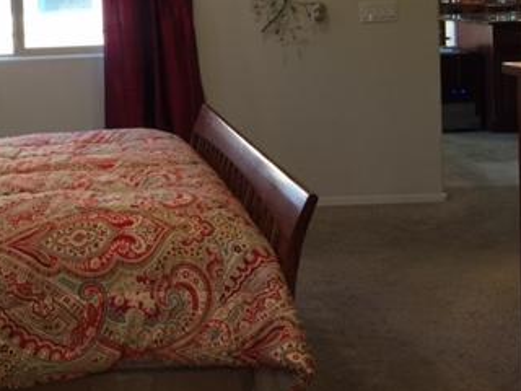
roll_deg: +2.3
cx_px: 46
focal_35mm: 58
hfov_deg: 31.6
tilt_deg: -2.9
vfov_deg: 24.3
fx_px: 873
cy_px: 21
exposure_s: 1/15
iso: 32
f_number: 2.2
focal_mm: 4.15
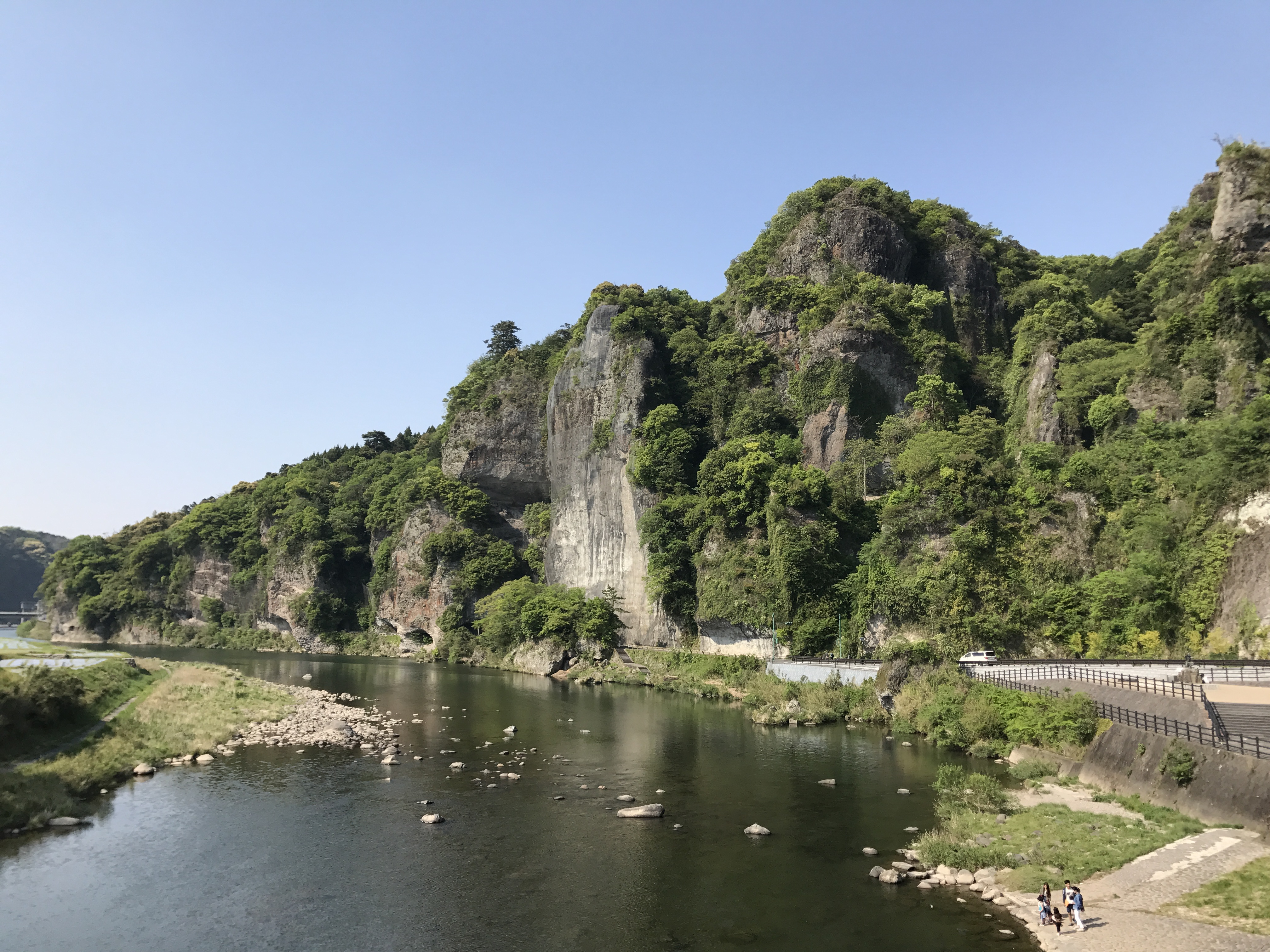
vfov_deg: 49.7
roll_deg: +0.1
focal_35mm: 28
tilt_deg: +7.7
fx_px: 1027
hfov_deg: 63.4
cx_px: 635
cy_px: 476
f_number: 1.8
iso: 20
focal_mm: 3.99
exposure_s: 1/1742
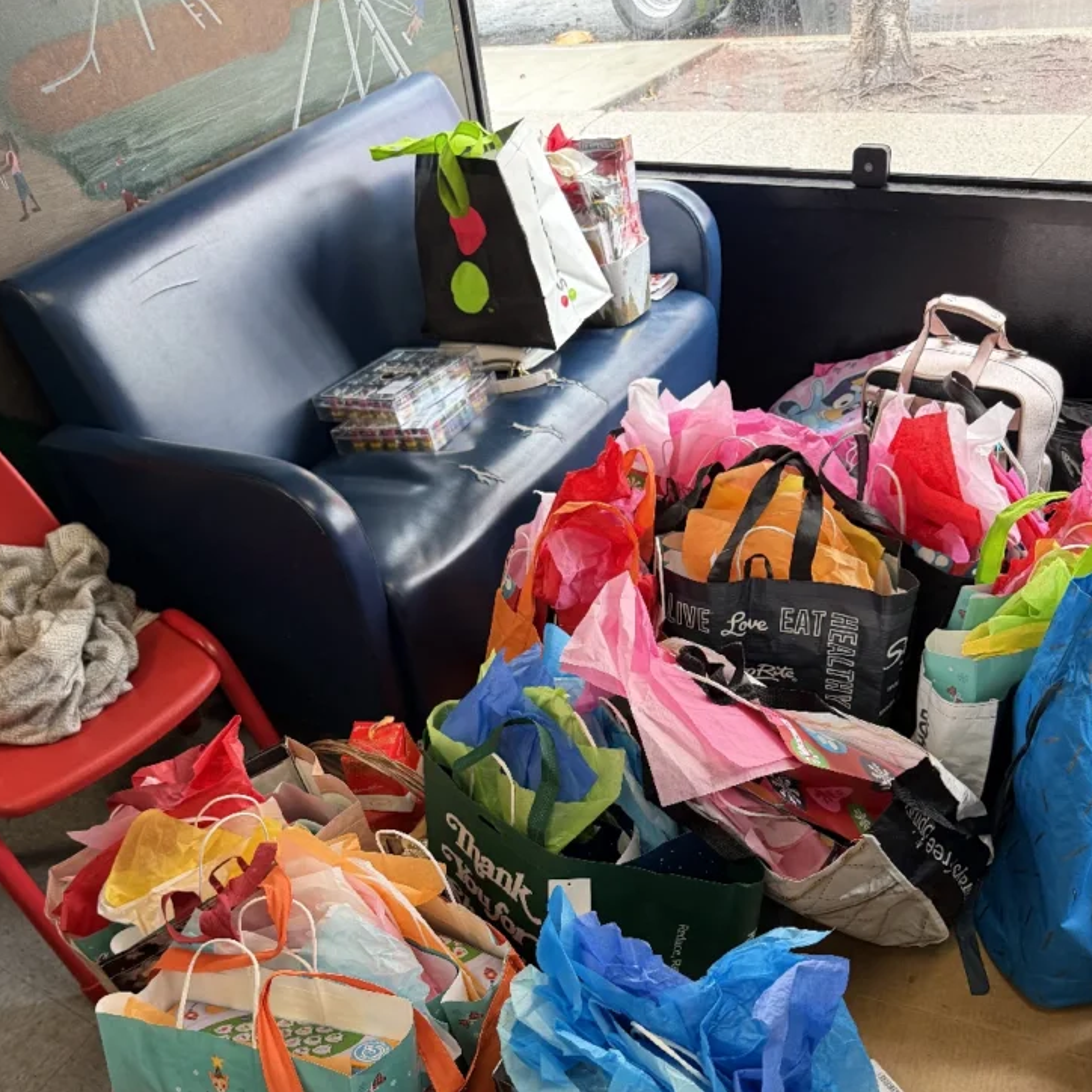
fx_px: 1071
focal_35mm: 30
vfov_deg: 52.5
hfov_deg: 54.0
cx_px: 531
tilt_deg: -42.9
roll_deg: +9.0
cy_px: 768
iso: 250
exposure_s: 1/60
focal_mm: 6.76
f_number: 1.78
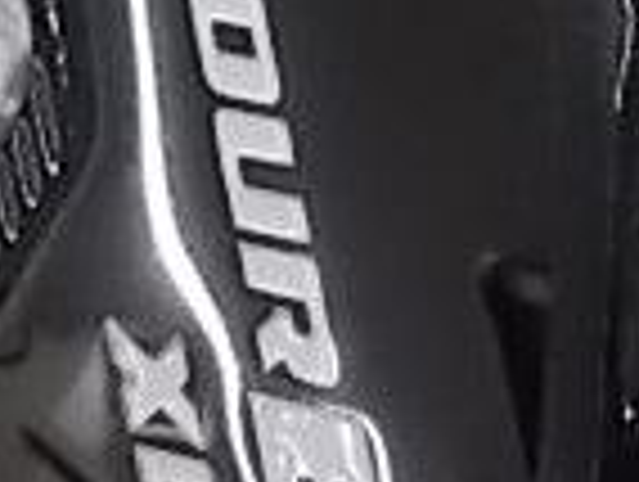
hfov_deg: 16.6
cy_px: 207
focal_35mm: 117
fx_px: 2163
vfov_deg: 12.7
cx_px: 572
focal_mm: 4.6
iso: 400
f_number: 3.2
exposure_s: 1/200
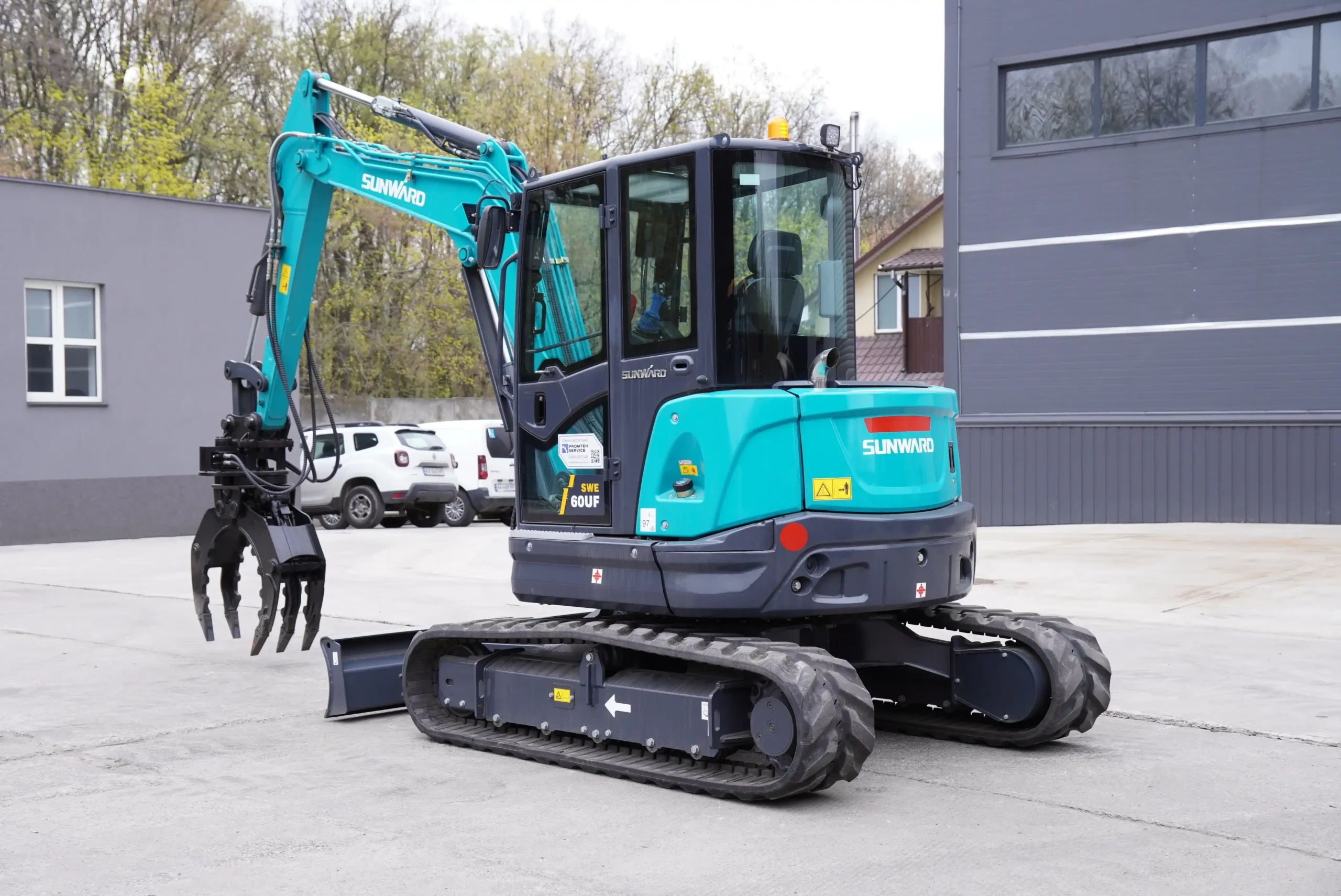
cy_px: 448
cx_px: 670
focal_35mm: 48
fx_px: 1789
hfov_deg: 41.1
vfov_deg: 28.1
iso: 250
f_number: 4
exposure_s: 1/400
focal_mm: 32
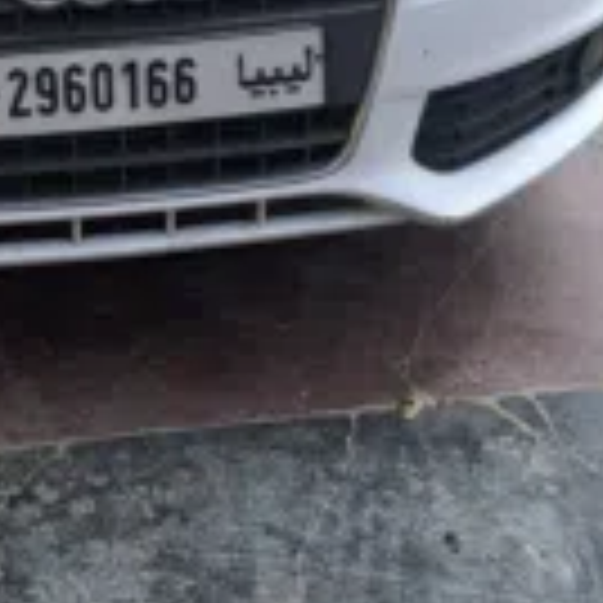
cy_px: -256
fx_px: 1458
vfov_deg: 20.5
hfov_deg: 22.5
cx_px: 14
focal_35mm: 74
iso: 50
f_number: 1.65
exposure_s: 1/866
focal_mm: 6.14
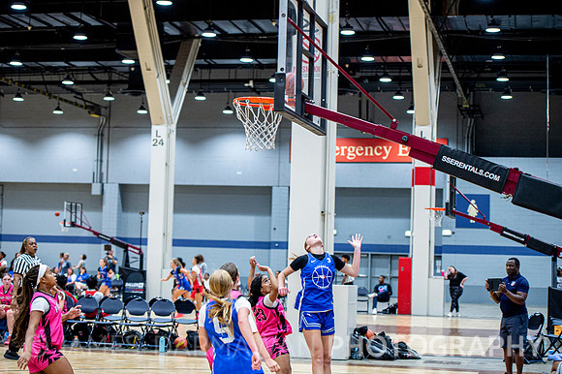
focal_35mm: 70
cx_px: 281
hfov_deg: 28.9
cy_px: 187
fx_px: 1092
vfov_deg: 19.4
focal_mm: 70
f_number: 2.8
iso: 2000
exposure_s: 1/400
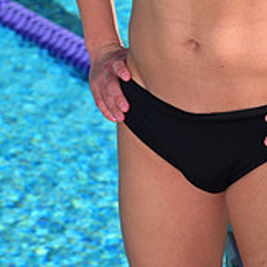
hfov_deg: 5.5
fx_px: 2792
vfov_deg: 5.4
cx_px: 200
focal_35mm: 320
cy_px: -145
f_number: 7.1
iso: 64
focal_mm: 105
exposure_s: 1/250
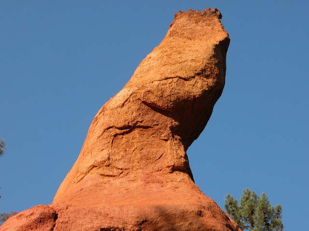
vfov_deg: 13.8
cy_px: 116
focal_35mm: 107
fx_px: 955
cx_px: 154
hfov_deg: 18.4
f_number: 5.2
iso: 100
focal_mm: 27.3
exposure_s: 1/423
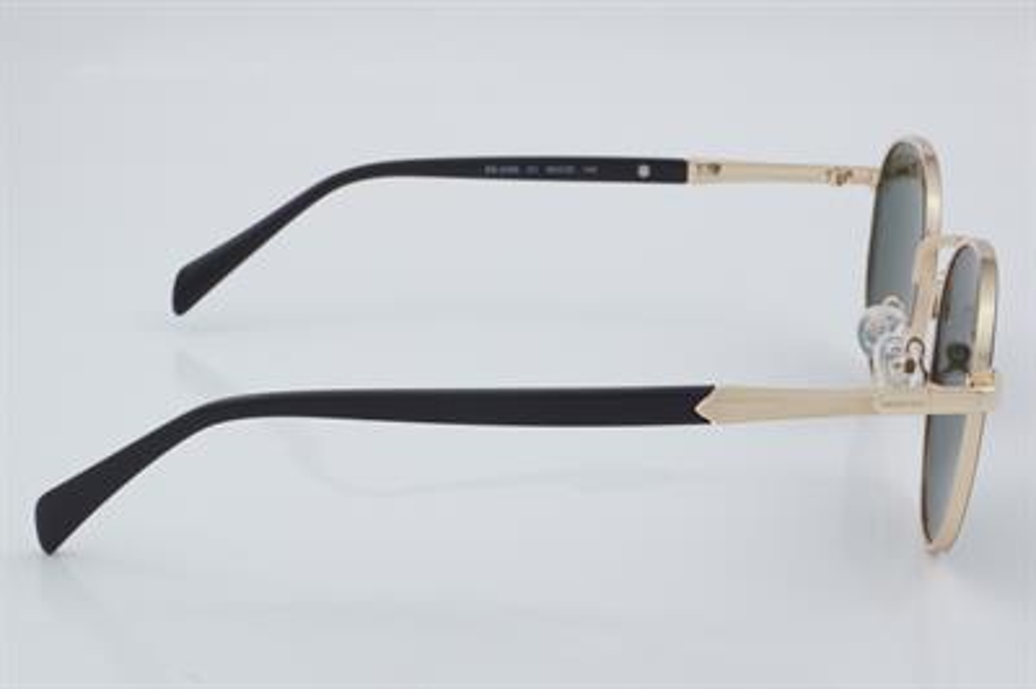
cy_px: 344
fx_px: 2157
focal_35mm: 75
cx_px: 518
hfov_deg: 27.0
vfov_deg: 18.2
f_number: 32
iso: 100
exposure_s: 1/4
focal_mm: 50
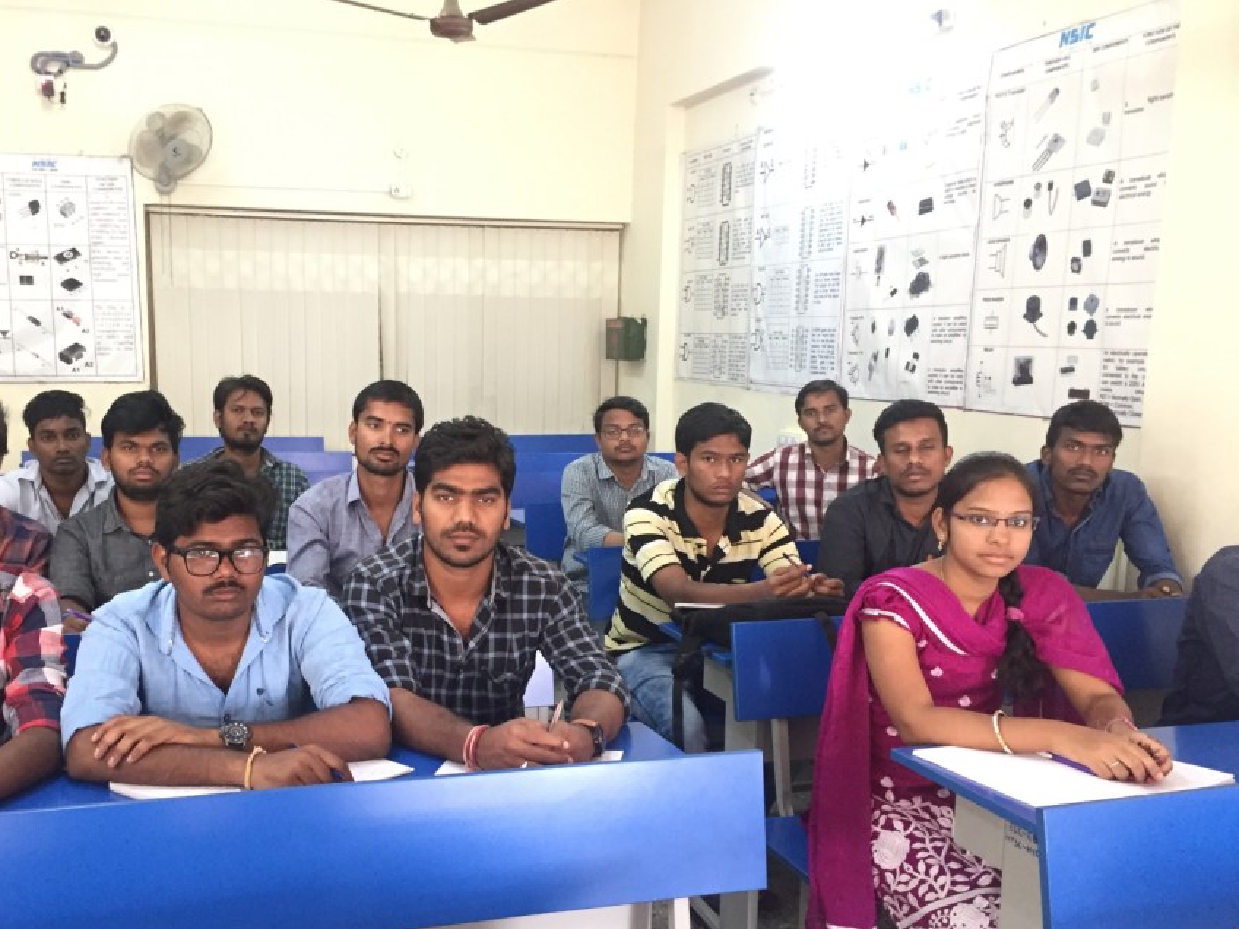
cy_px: 557
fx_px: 1253
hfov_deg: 52.3
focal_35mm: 35
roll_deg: -1.2
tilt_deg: -9.4
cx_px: 500
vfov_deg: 40.5
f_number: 2.2
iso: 320
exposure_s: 1/33
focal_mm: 4.15
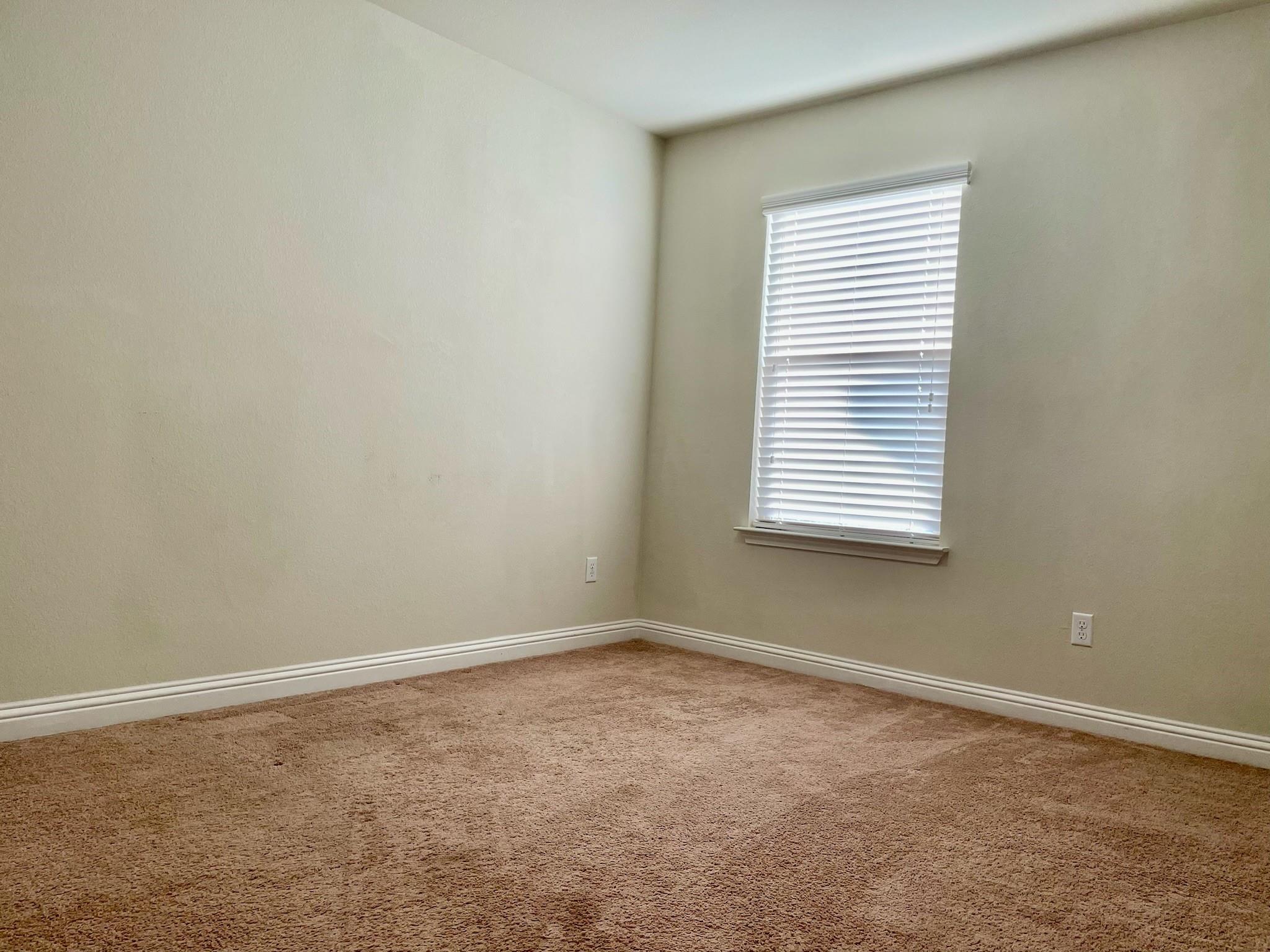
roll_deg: -2.3
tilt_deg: -0.5
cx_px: 635
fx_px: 954
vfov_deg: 53.1
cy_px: 476
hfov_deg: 67.3
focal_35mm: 26
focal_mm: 4.2
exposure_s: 1/120
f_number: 1.6
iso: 125
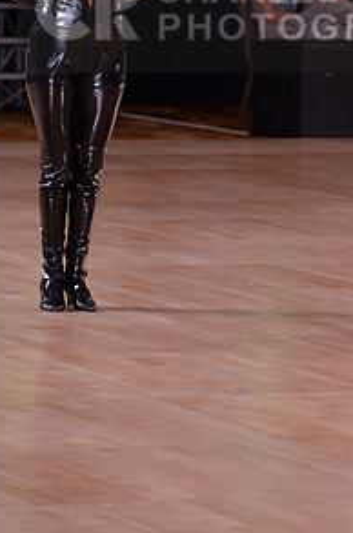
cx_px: 268
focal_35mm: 307
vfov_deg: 6.7
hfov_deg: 4.5
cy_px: 13
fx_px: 4537
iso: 2000
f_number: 5
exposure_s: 1/250
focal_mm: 155
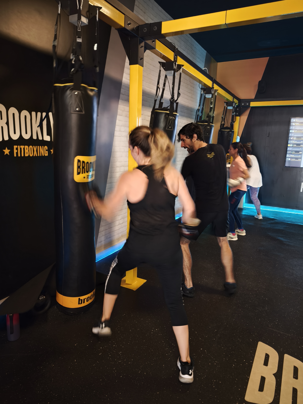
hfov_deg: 58.9
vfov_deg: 73.9
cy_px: 202
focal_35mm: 23
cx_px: 152
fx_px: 268
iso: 2000
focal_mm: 6.57
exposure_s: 1/25
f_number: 1.6
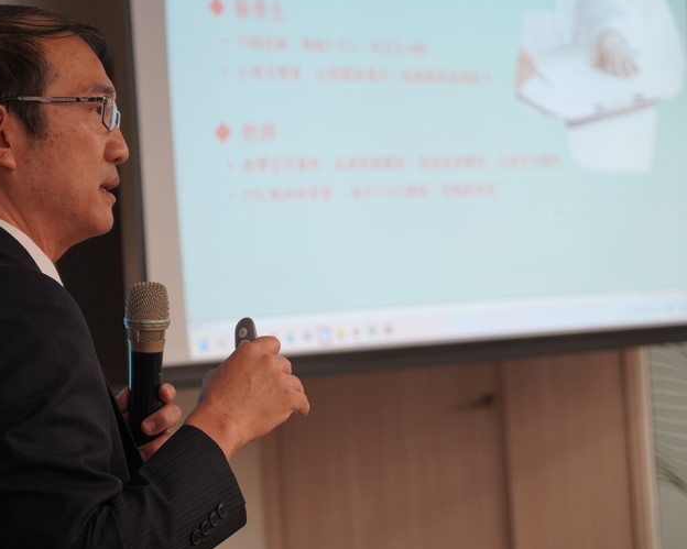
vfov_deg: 15.2
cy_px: 267
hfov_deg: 19.0
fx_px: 2053
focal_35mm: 101
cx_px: 264
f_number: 4
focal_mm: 56
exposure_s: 1/160
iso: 1000
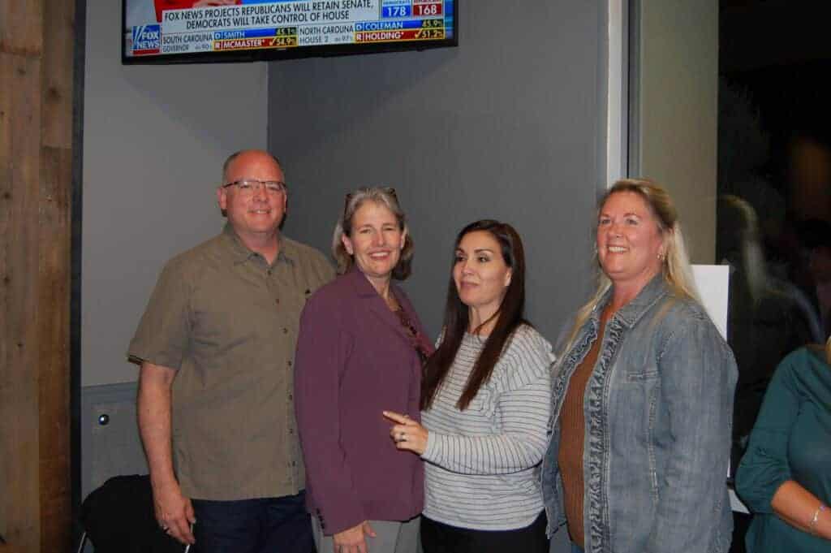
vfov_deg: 38.3
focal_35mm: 34
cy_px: 276
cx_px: 416
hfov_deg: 55.1
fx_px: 796
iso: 400
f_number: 3.8
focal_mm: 23
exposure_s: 1/60
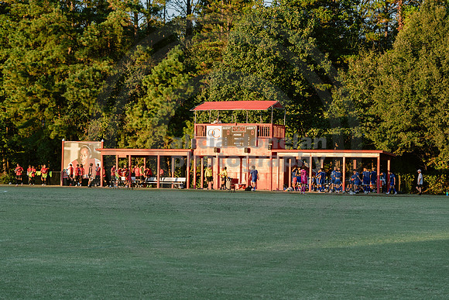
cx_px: 224
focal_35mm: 90
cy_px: 150
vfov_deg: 15.2
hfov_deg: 22.6
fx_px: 1123
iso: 640
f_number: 5.6
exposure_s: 1/500
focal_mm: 90
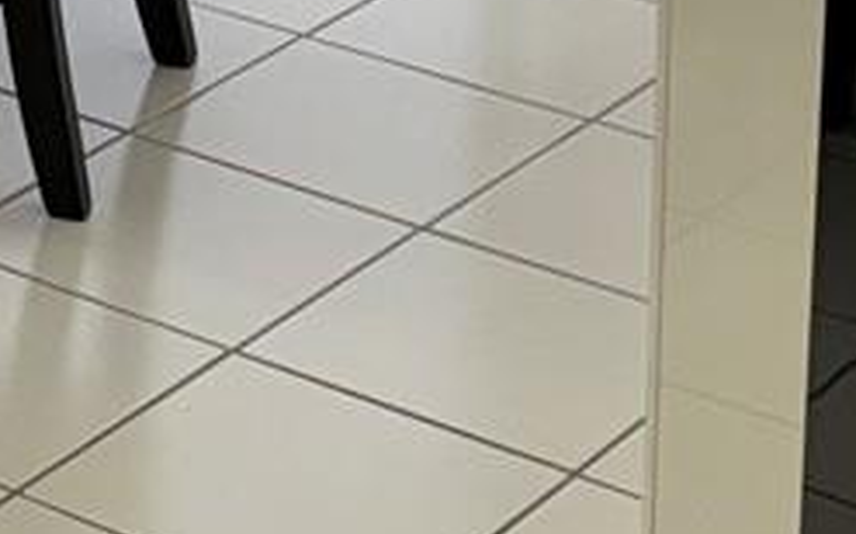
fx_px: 3847
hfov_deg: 12.0
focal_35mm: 165
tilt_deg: -11.5
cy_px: -694
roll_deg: +1.3
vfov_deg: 7.5
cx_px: -475
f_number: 1.78
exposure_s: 1/152
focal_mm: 6.76
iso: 50
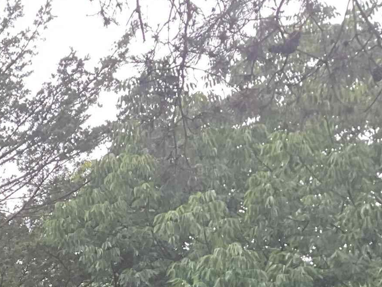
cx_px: -269
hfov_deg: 16.7
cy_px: 448
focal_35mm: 101
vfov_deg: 13.7
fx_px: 1115
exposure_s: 1/60
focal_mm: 3
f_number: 1.8
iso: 64
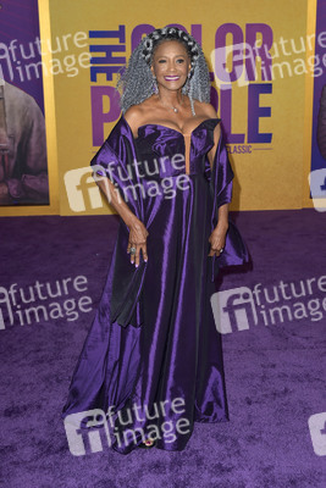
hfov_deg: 29.9
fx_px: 611
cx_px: 163
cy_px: 244
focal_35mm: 45
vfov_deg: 43.6
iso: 320
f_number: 6.3
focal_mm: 45
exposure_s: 1/250
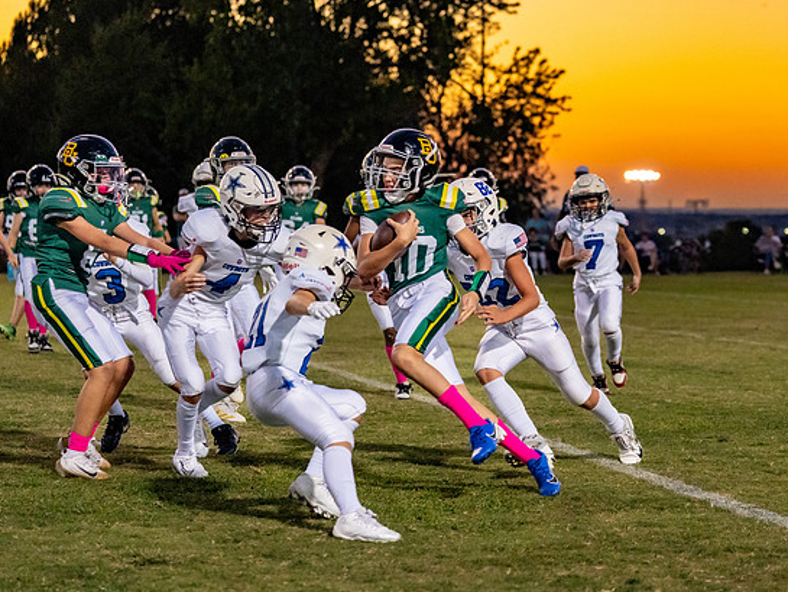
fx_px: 2345
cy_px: 248
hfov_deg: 19.0
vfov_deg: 14.4
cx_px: 523
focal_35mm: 103
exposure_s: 1/1000
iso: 4000
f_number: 2.8
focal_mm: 70
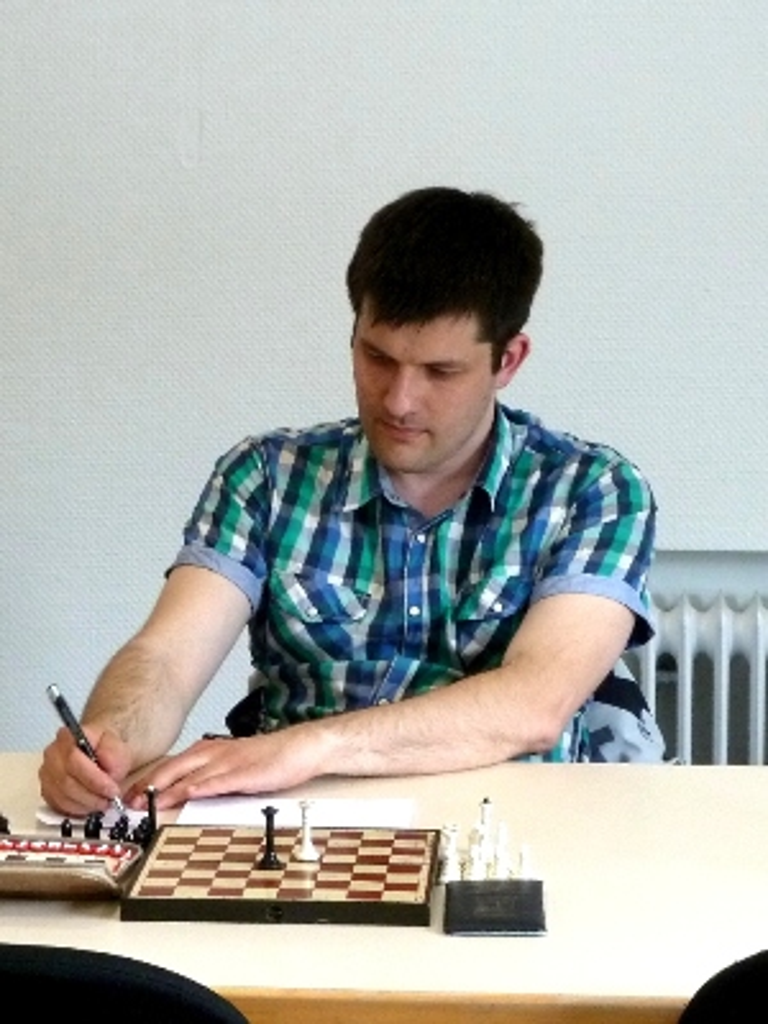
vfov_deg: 30.7
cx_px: 384
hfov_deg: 23.3
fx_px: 1864
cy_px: 512
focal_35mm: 63
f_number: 4
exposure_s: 1/40
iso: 400
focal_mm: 10.3
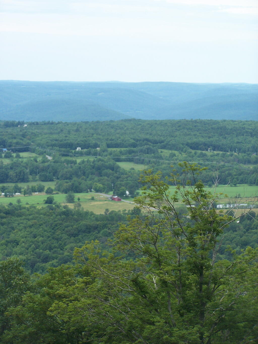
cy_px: 172
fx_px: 1381
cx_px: 129
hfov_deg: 10.7
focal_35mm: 139
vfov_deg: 14.2
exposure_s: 1/640
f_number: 3.2
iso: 80
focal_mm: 23.1
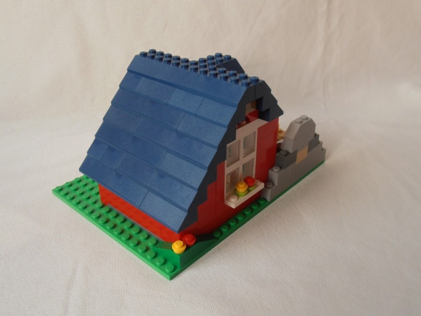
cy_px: 158
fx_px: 450
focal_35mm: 37
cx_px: 210
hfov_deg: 50.1
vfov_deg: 38.7
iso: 100
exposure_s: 1/40
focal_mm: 6.61
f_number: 3.9
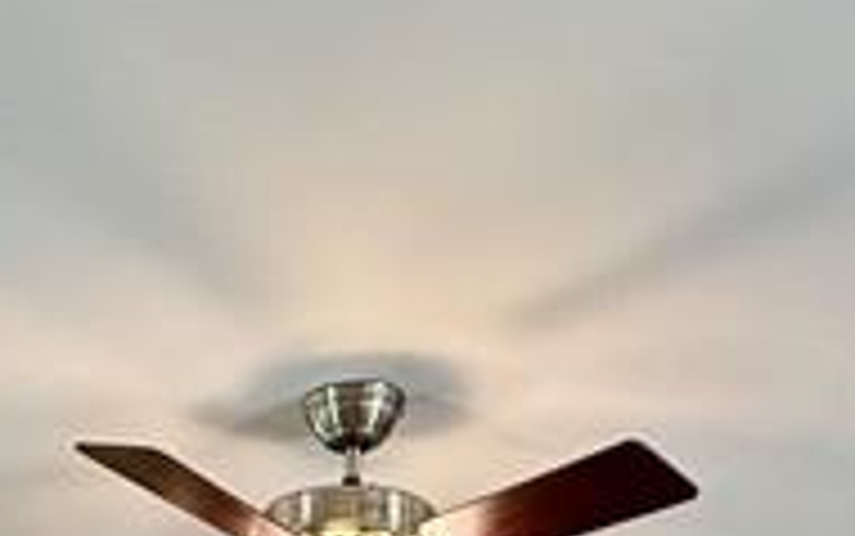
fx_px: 1865
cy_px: 1608
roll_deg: -0.7
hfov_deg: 25.1
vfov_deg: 10.9
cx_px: 90
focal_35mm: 80
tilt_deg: -10.9
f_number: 2.2
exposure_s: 1/120
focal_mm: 2.22
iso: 320
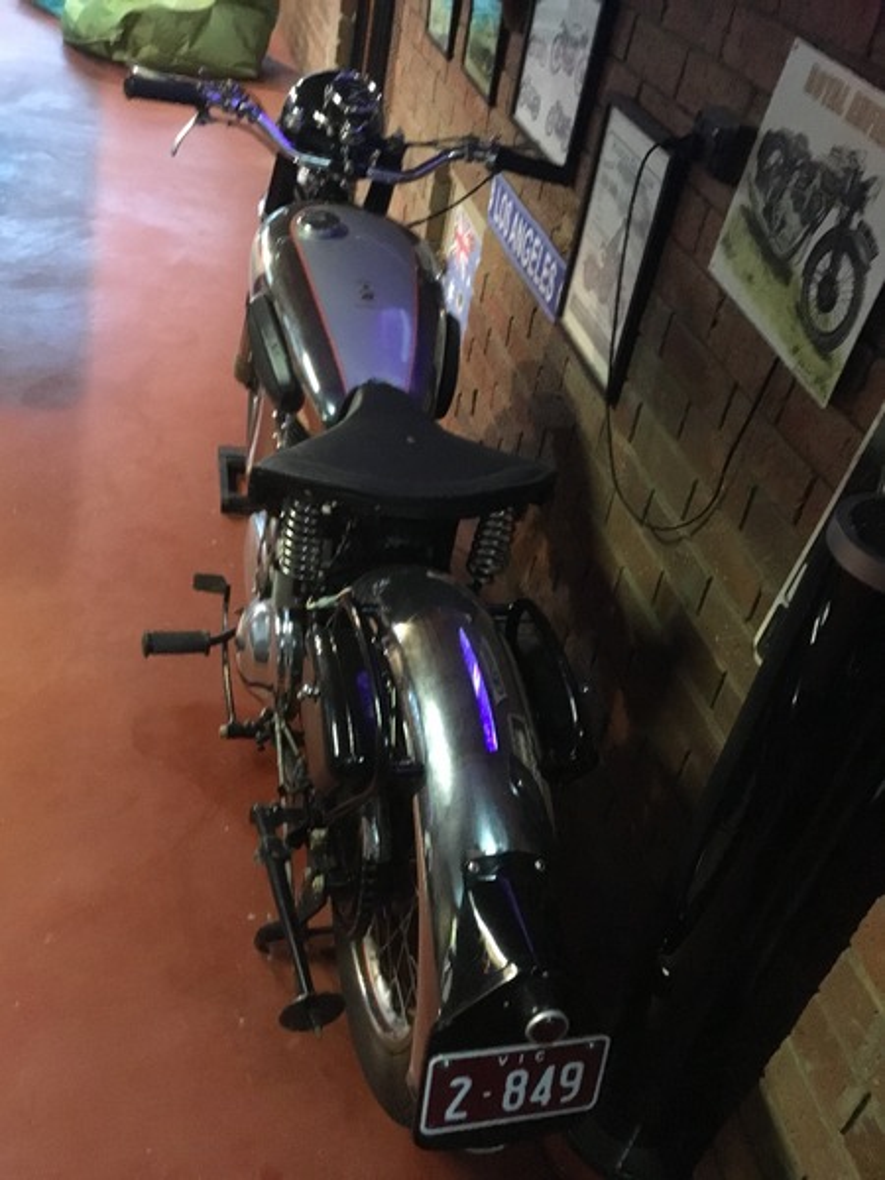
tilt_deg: -37.7
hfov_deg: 45.4
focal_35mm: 31
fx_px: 1057
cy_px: 590
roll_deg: -12.7
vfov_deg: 58.4
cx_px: 442
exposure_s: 1/17
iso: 800
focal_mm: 3.3
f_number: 2.4
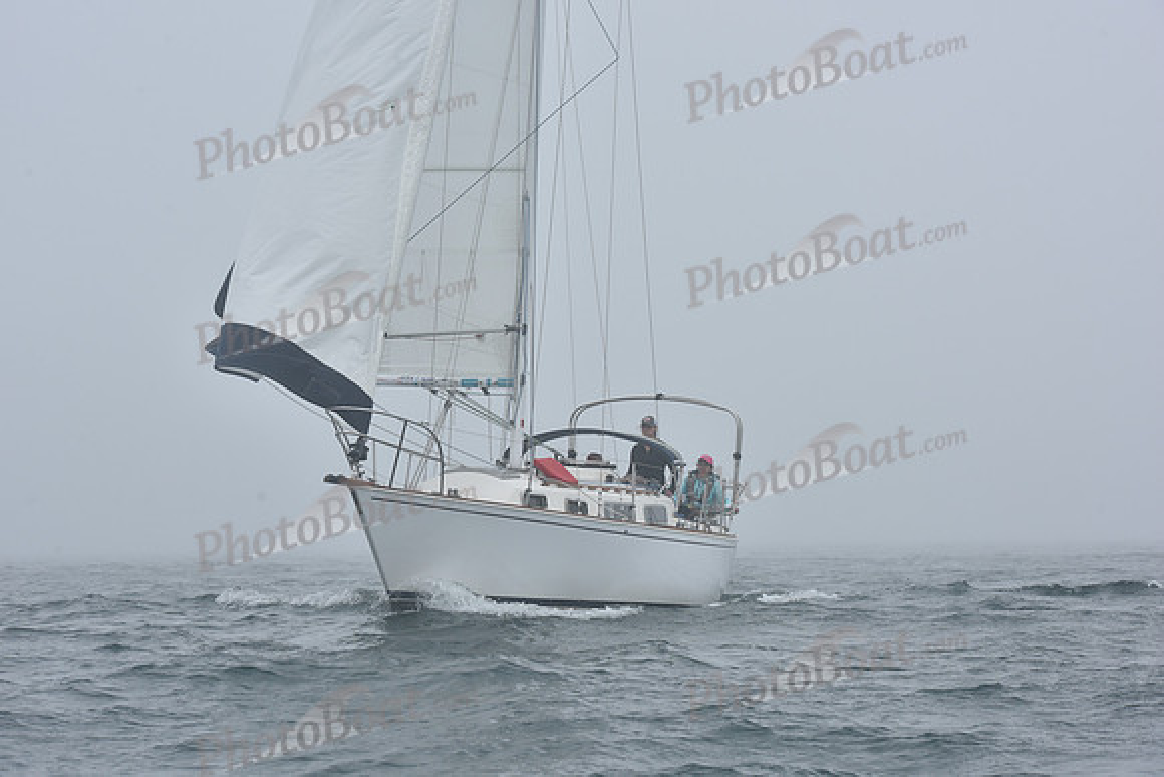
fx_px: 3234
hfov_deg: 20.4
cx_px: 582
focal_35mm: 100
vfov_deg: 13.7
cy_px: 388
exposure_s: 1/800
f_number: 10
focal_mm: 100
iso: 250
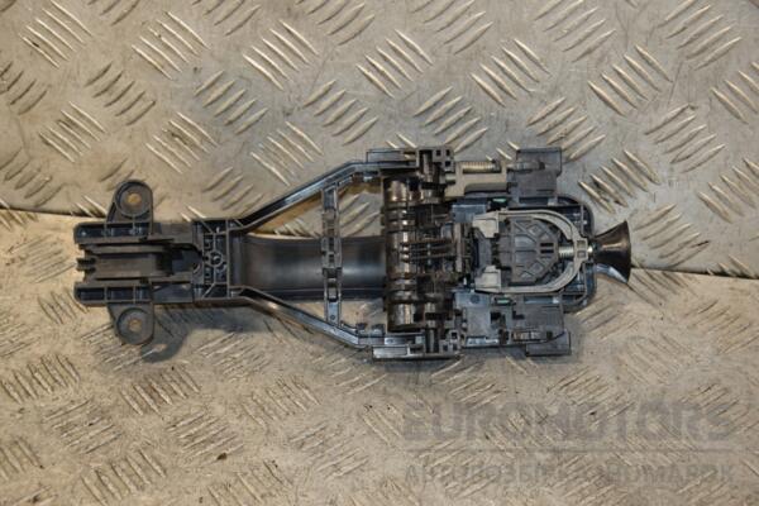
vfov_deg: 17.5
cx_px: 380
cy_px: 253
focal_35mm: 78
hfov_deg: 26.0
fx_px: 1644
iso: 800
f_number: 5
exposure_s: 1/160
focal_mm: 52
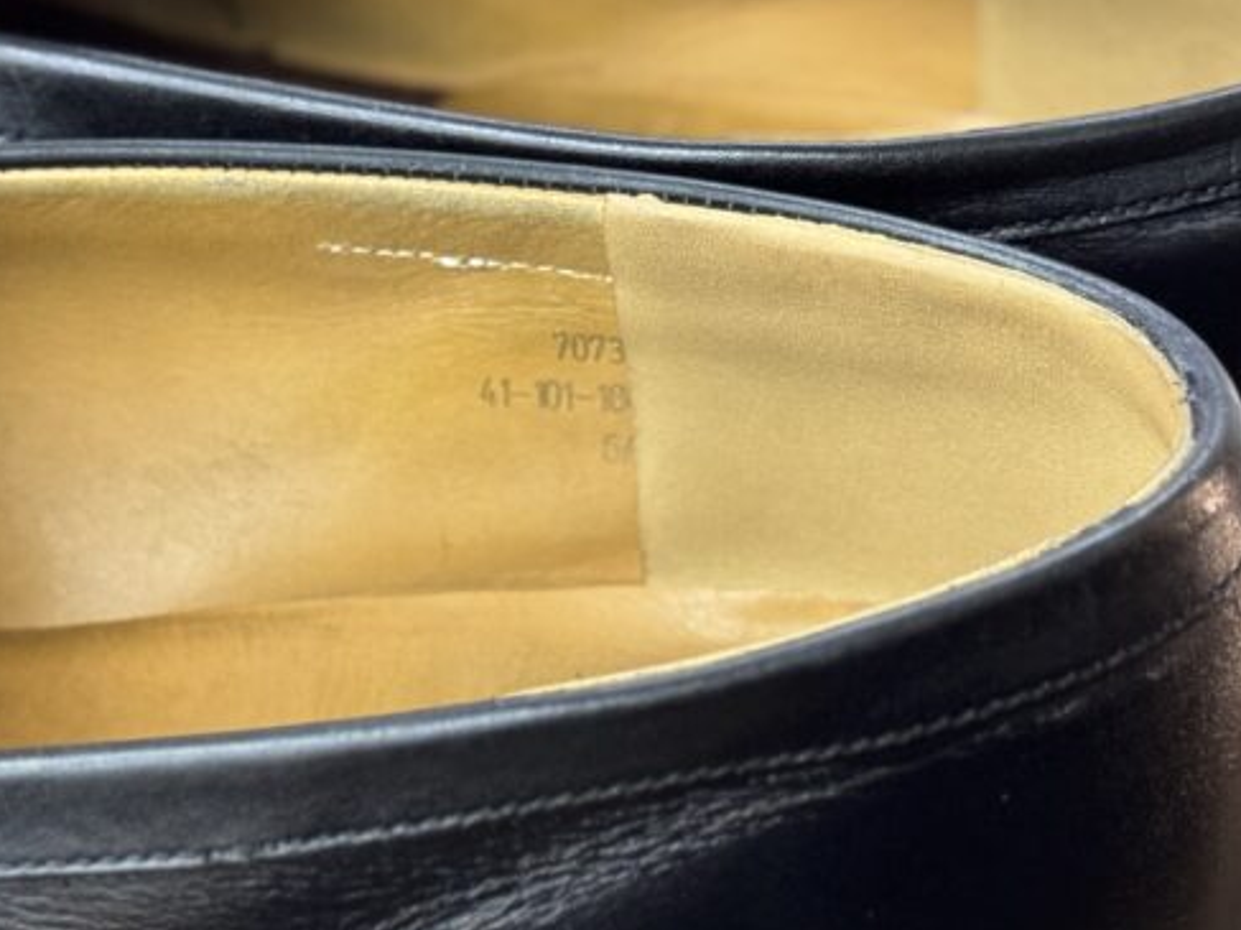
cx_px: 433
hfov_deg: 19.4
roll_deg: -4.2
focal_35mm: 101
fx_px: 3620
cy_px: 632
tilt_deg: -43.0
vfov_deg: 14.6
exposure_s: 1/60
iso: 250
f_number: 1.78
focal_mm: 6.76
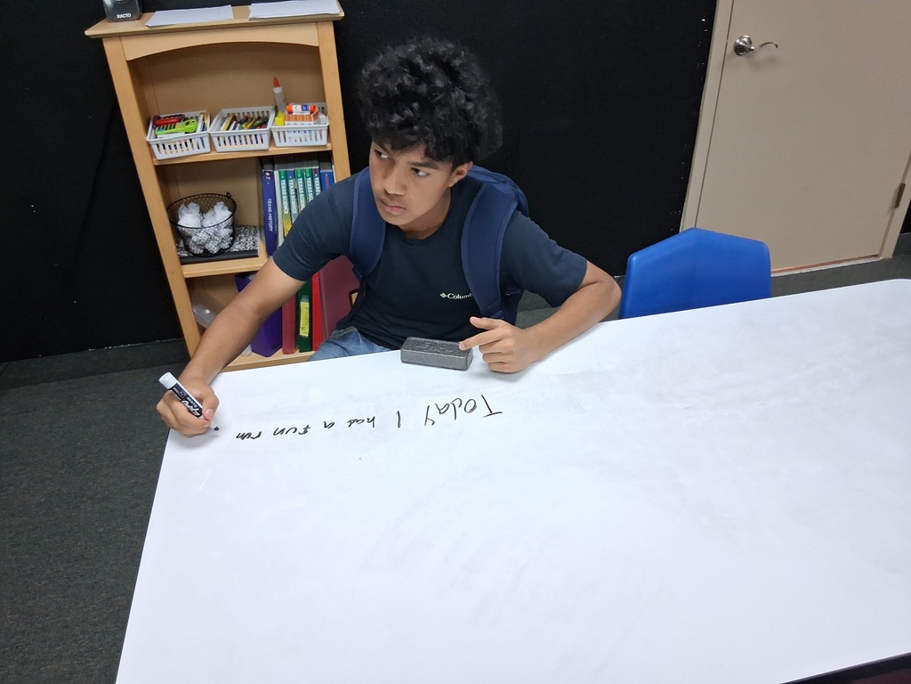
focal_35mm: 26
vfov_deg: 53.1
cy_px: 342
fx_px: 684
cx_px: 456
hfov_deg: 67.3
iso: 320
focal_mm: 3.98
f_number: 1.8
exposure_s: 1/60
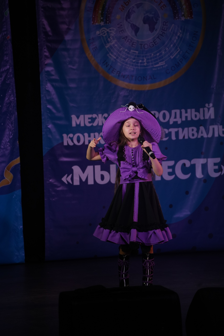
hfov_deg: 7.6
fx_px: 1680
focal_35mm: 180
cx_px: 112
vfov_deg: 11.4
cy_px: 168
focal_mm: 180
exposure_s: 1/400
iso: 2000
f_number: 5.6
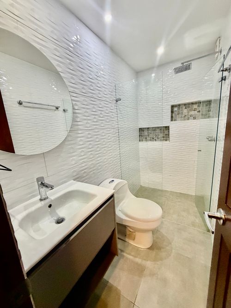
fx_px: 125
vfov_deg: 102.1
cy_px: 154
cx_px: 116
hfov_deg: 85.7
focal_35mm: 14
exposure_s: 1/60
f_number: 2.2
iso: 400
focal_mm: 2.22
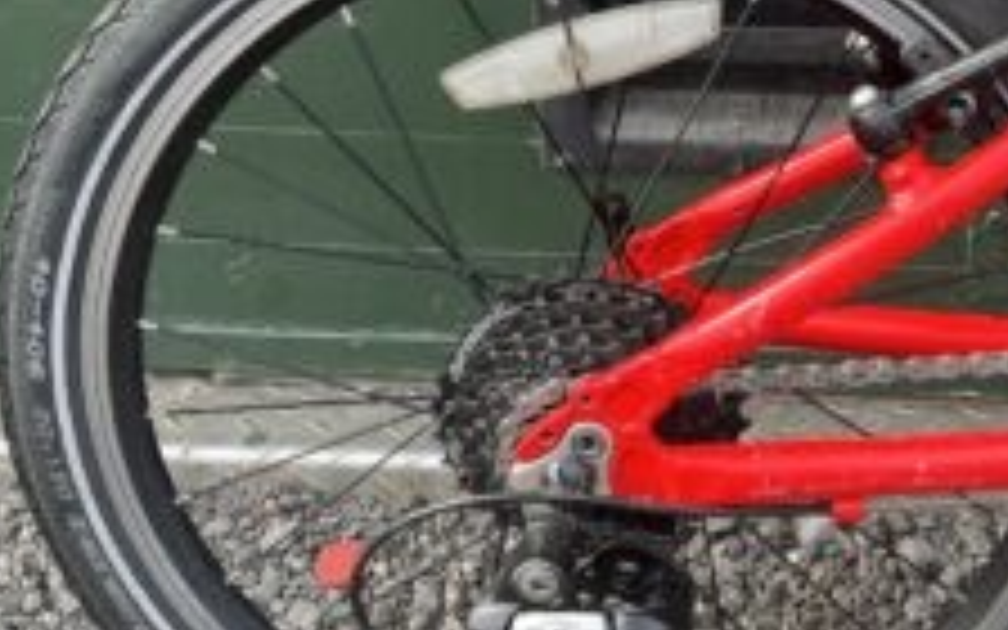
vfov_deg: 21.6
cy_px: 81
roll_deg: -1.0
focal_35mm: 59
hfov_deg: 32.4
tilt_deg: -20.9
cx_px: 950
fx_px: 1621
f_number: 1.6
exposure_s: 1/422
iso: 50
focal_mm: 5.1
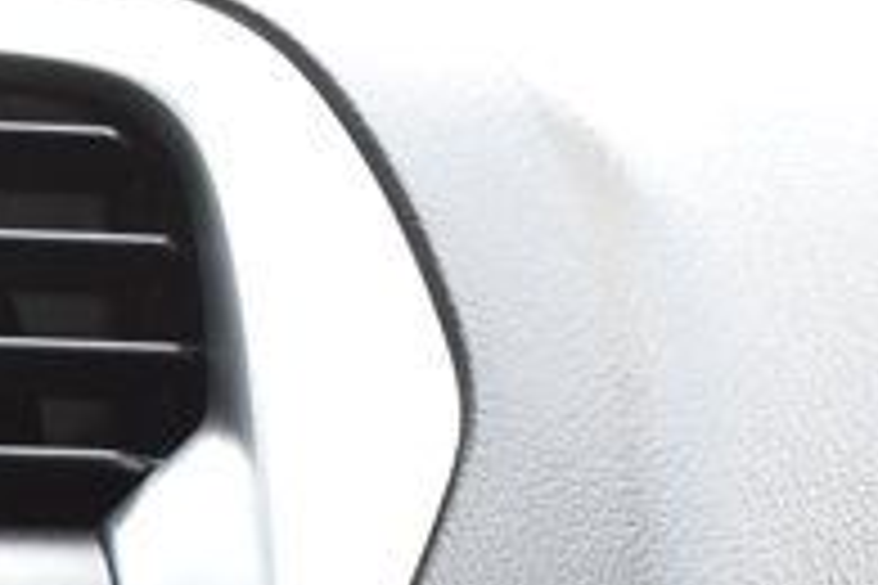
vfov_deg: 7.8
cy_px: 1256
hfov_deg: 11.0
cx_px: -991
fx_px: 4039
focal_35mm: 166
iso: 400
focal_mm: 21
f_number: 7.1
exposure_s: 1/40
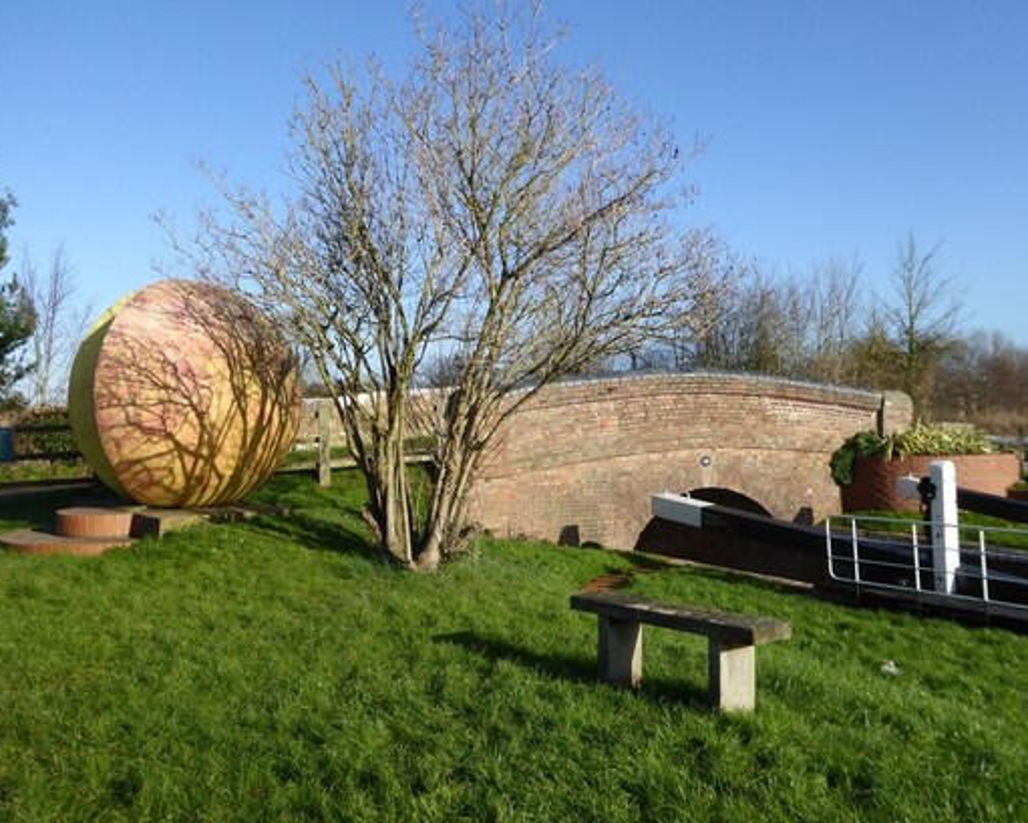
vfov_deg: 47.1
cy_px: 406
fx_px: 943
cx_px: 501
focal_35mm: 31
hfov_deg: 57.2
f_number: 3.5
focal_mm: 5
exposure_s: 1/800
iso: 100
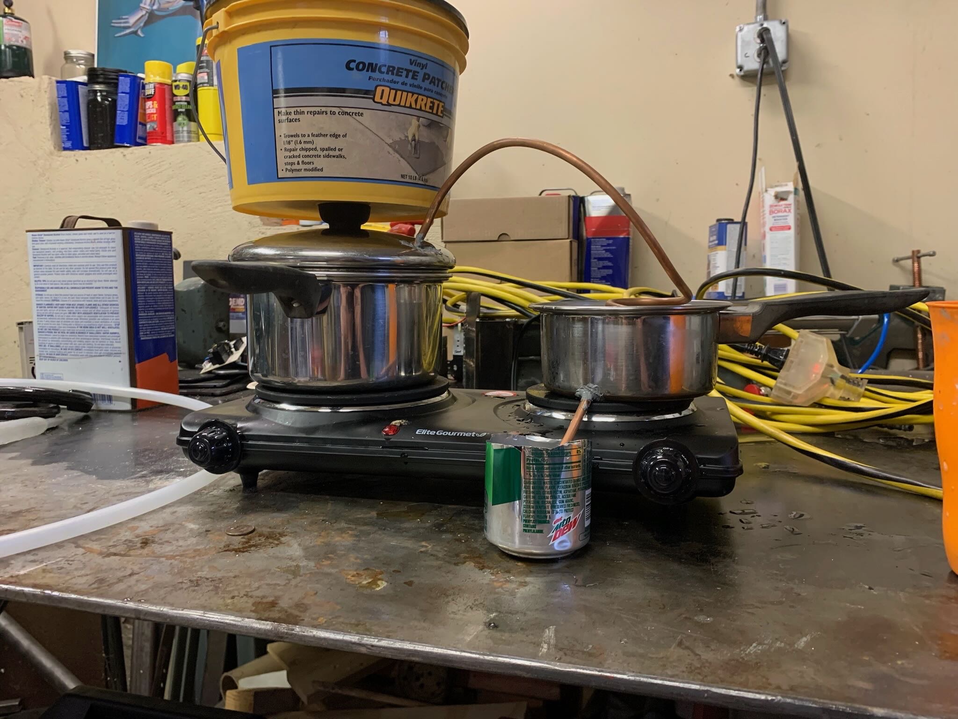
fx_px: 720
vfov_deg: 53.1
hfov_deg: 67.3
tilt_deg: -6.4
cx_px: 479
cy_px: 360
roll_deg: +1.5
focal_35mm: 26
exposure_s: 1/60
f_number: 1.8
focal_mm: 4.25
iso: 320
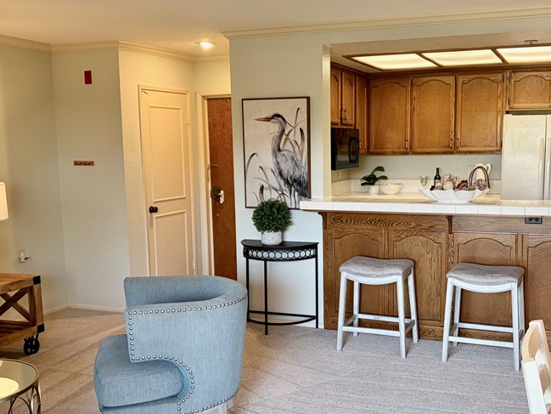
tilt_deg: -7.3
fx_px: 653
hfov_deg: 45.6
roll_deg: +1.2
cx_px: 327
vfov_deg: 35.1
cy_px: 227
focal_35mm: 41
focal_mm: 5.96
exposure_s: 1/60
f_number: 1.6
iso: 100
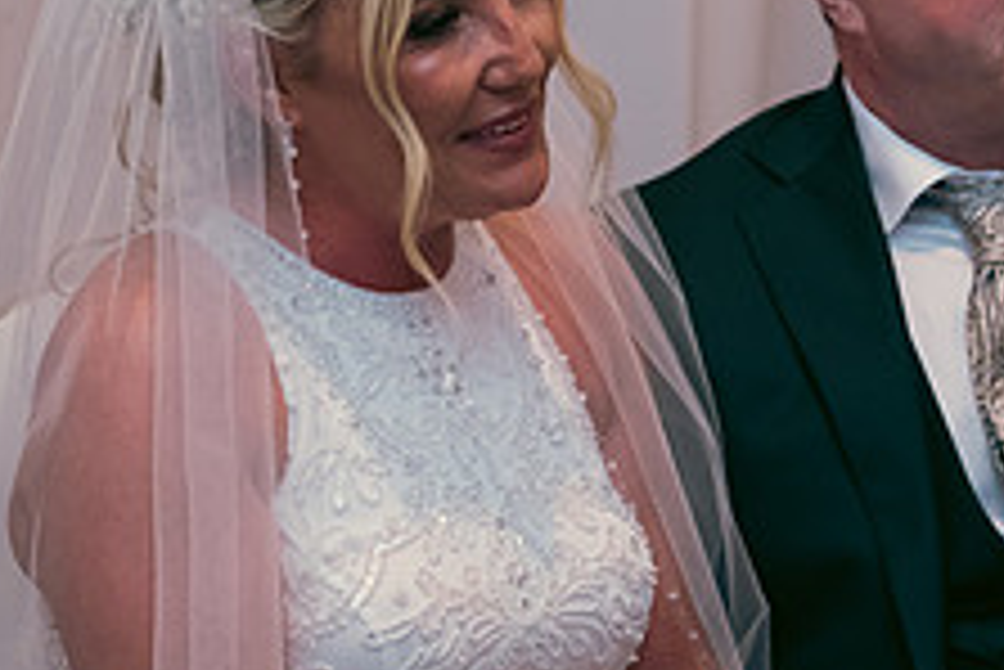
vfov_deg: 8.5
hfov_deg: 12.7
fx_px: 4493
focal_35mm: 161
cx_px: 887
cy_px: 384
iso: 800
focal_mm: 62
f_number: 3.5
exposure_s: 1/160
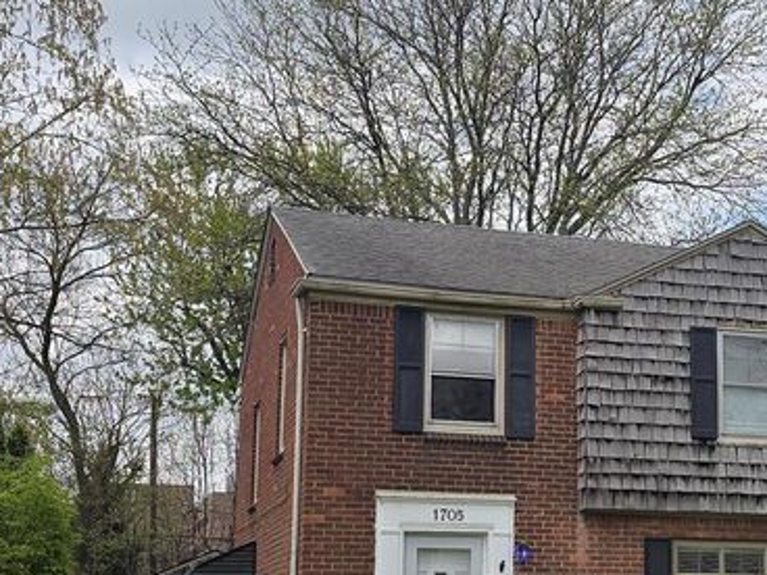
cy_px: 431
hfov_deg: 29.8
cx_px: 569
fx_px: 1418
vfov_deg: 22.7
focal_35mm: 64
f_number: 1.7
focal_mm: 6.3
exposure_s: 1/736
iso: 12
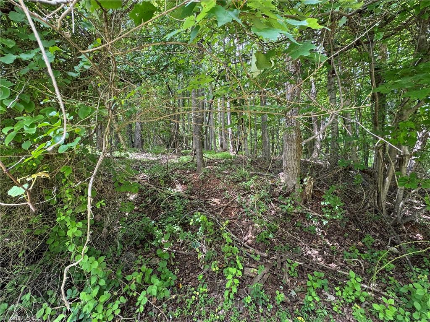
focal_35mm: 14
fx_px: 174
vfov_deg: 85.7
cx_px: 215
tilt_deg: +2.7
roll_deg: -0.1
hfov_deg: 102.1
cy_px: 161
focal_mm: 2.22
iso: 125
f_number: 2.2
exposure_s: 1/99
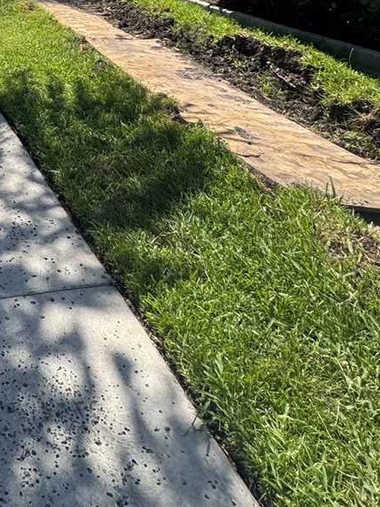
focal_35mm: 38
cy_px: -57
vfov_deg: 39.5
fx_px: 556
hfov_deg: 30.6
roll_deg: -0.7
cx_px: -100
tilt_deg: -1.5
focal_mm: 2.22
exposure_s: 1/1256
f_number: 2.2
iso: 50
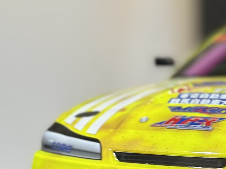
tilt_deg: -5.7
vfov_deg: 9.9
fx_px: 973
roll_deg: -0.5
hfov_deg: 12.9
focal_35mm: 149
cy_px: 141
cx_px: 268
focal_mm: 6.86
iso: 64
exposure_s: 1/50
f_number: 1.78
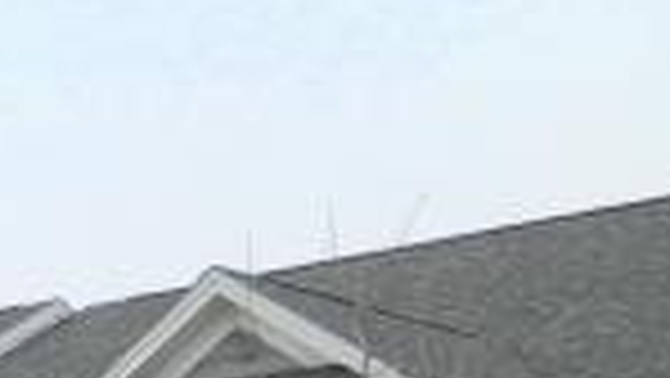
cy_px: 884
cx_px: -585
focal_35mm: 174
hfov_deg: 11.4
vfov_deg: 6.7
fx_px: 3093
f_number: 3.5
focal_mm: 7.3
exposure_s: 1/500
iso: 110
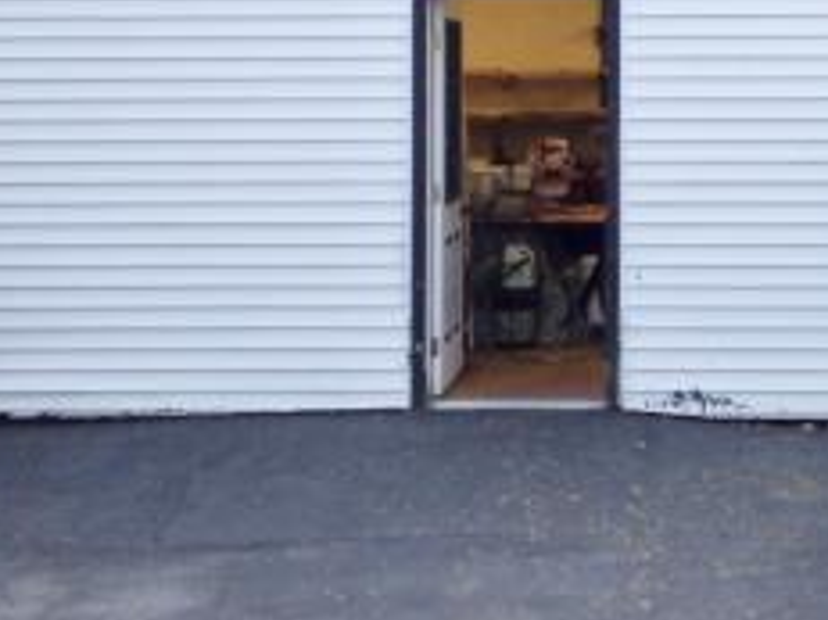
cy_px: 0
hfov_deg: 23.1
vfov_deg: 17.4
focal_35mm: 83
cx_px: 710
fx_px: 1984
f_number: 2.4
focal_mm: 4.12
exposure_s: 1/60
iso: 64
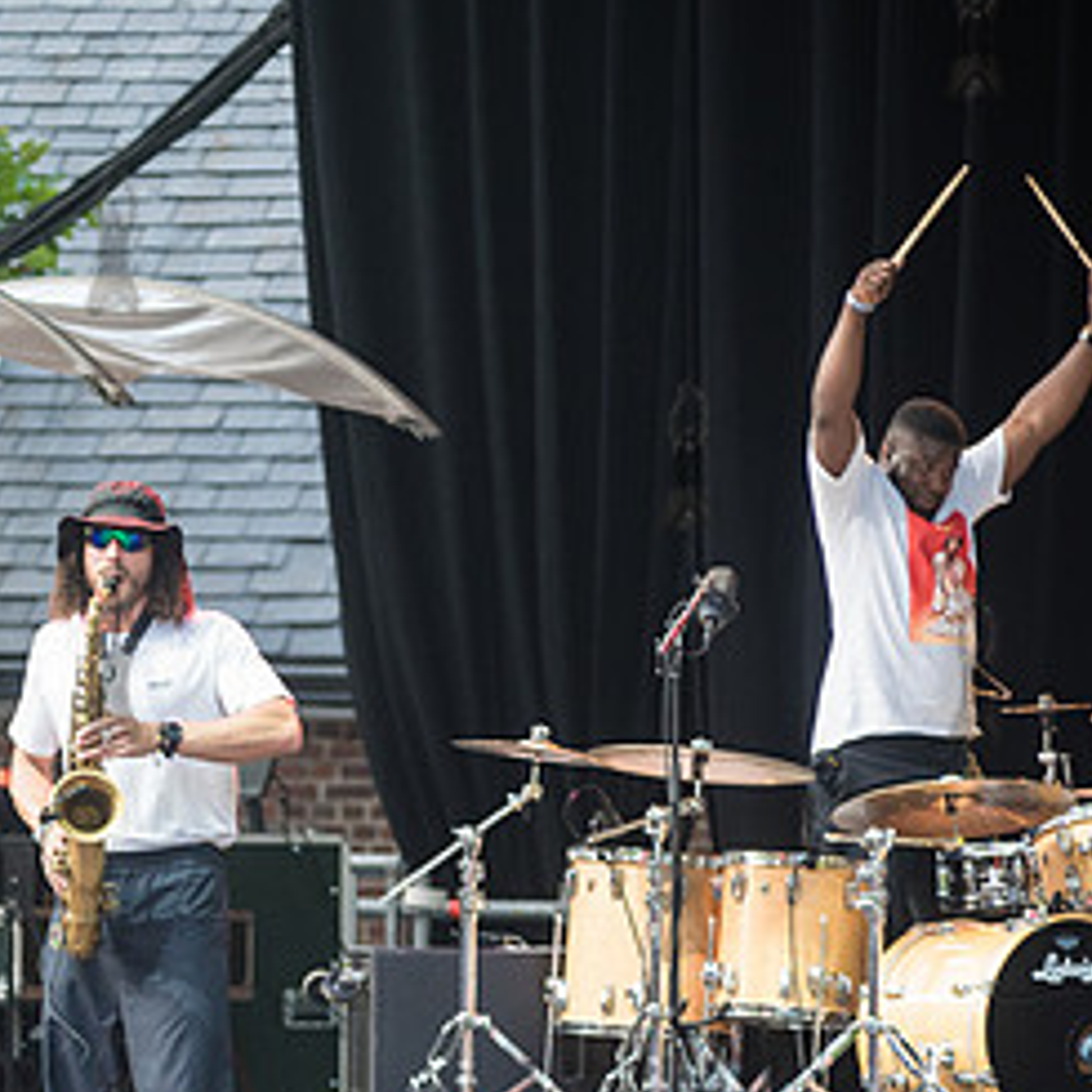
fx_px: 13384
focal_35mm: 375
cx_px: 107
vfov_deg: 4.7
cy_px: 666
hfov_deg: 4.7
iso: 1000
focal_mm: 185
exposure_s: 1/250
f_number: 4
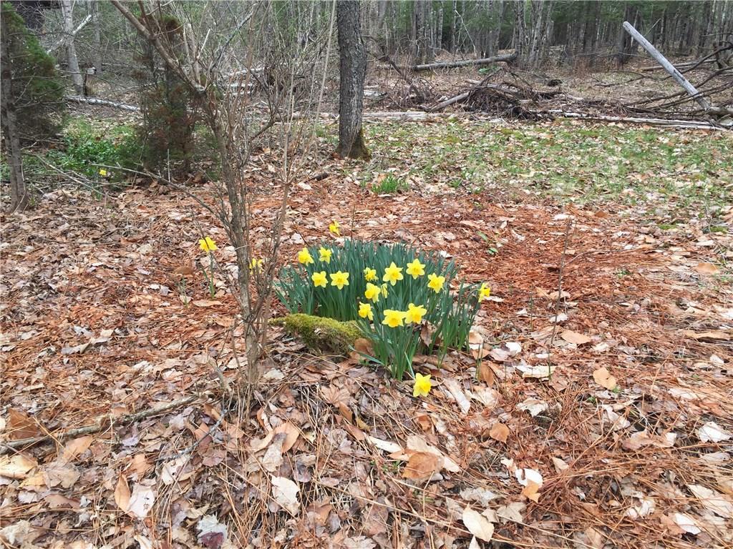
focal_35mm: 29
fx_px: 614
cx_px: 366
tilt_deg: -19.2
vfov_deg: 48.2
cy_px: 274
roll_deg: -2.4
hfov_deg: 61.7
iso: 32
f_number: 2.2
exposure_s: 1/264
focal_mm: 4.15
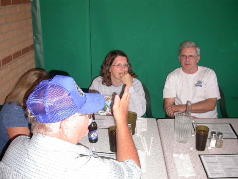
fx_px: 261
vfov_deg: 37.7
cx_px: 119
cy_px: 90
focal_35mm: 38
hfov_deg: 49.0
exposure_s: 1/60
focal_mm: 7.85
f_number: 2.6
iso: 200
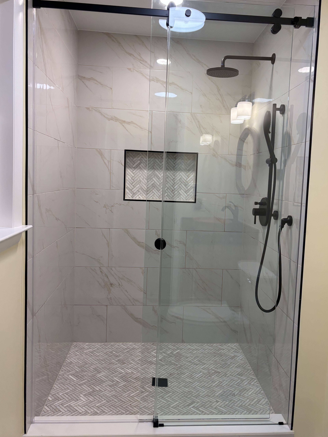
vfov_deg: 61.6
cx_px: 175
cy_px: 212
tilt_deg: -4.8
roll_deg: -3.2
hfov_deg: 48.2
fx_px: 366
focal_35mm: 29
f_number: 1.6
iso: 125
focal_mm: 5.96
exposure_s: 1/120
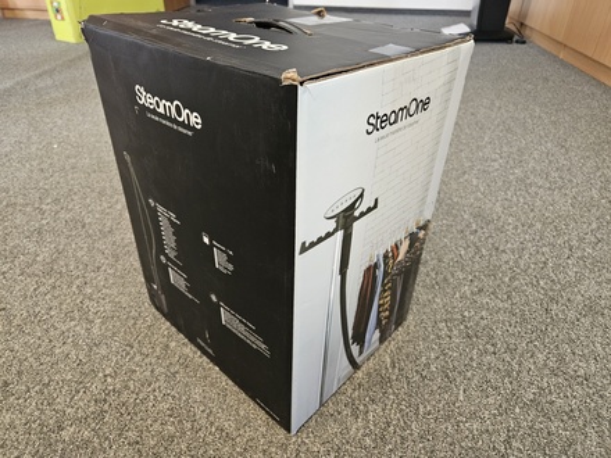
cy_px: 229
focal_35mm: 23
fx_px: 406
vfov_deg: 58.9
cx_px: 306
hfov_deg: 73.9
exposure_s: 1/200
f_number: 1.8
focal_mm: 5.4
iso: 1000
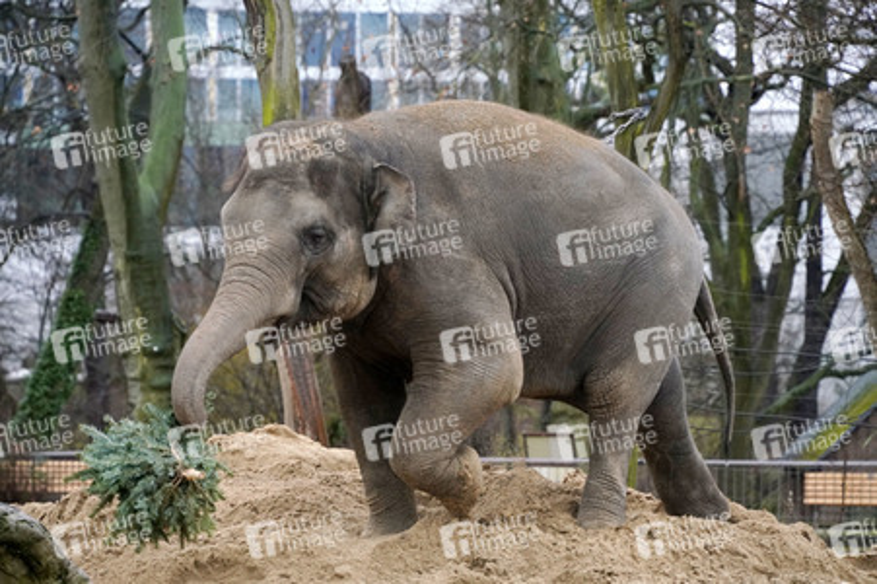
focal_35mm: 200
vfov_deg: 6.9
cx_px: 438
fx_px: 4869
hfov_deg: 10.3
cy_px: 292
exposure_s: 1/640
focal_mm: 200
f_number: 6.3
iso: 3200
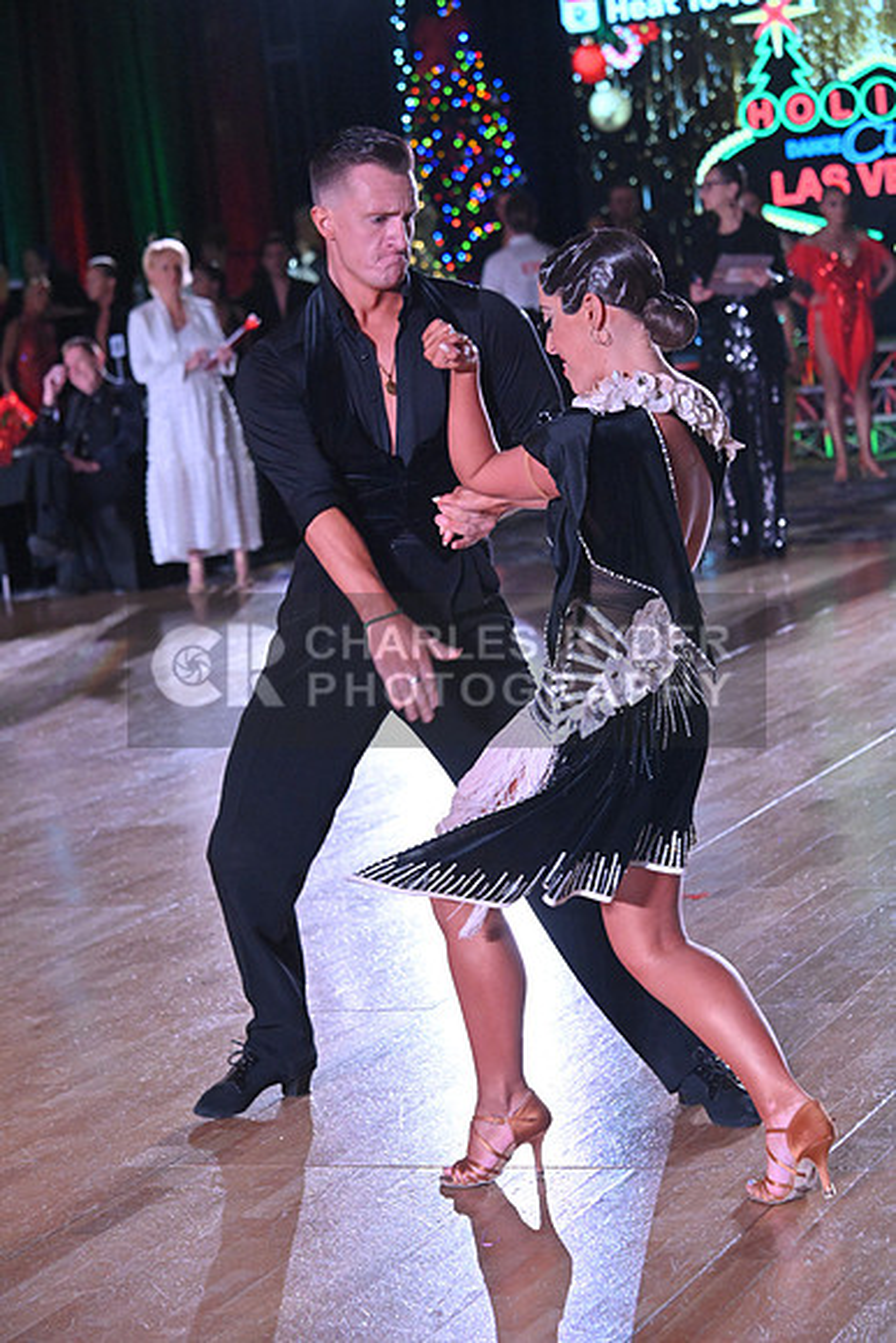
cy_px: 672
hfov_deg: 14.4
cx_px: 448
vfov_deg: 21.5
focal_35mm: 95
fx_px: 3544
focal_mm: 95
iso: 5000
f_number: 6.3
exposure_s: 1/400
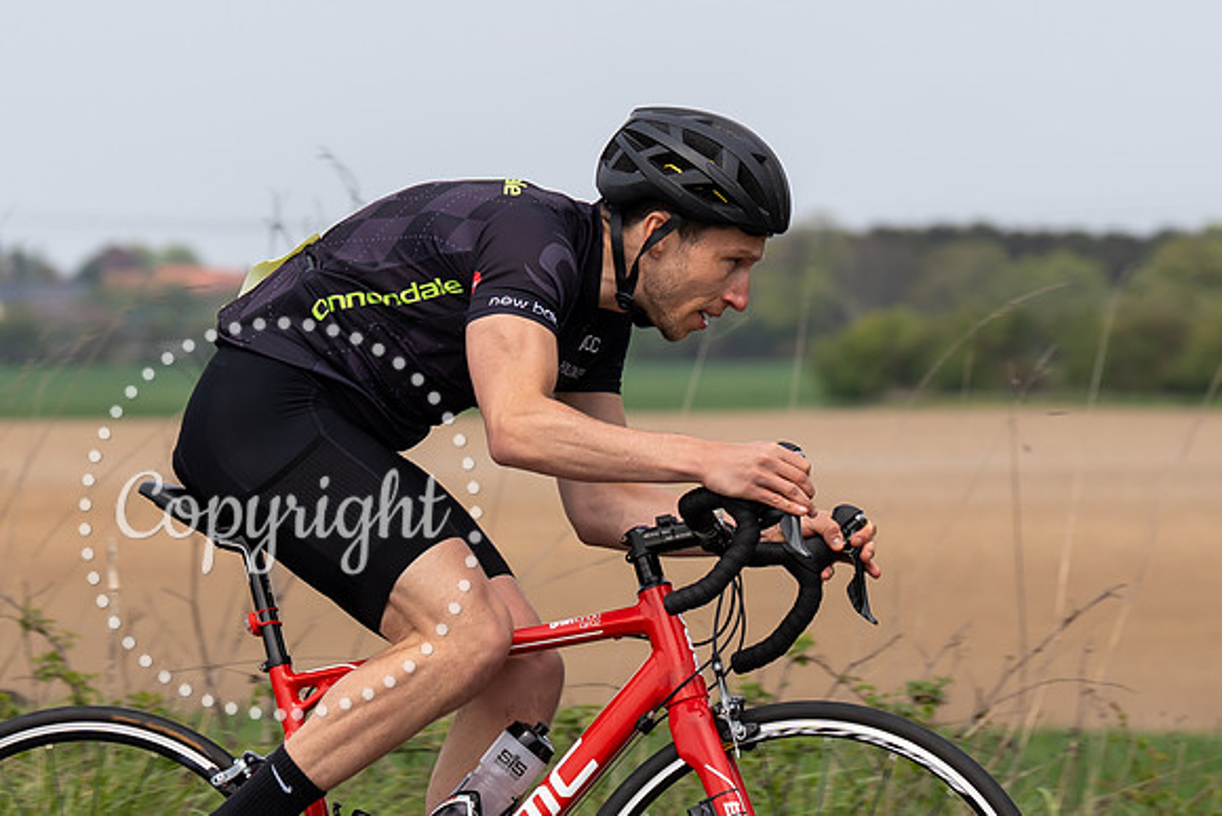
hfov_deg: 8.0
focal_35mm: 257
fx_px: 8737
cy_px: 234
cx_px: 571
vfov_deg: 5.3
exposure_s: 1/1000
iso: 100
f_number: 4
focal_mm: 102
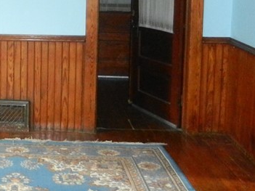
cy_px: 11
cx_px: -3
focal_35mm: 73
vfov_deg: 19.7
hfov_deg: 25.3
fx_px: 538
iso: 800
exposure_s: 1/30
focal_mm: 4.5
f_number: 3.5
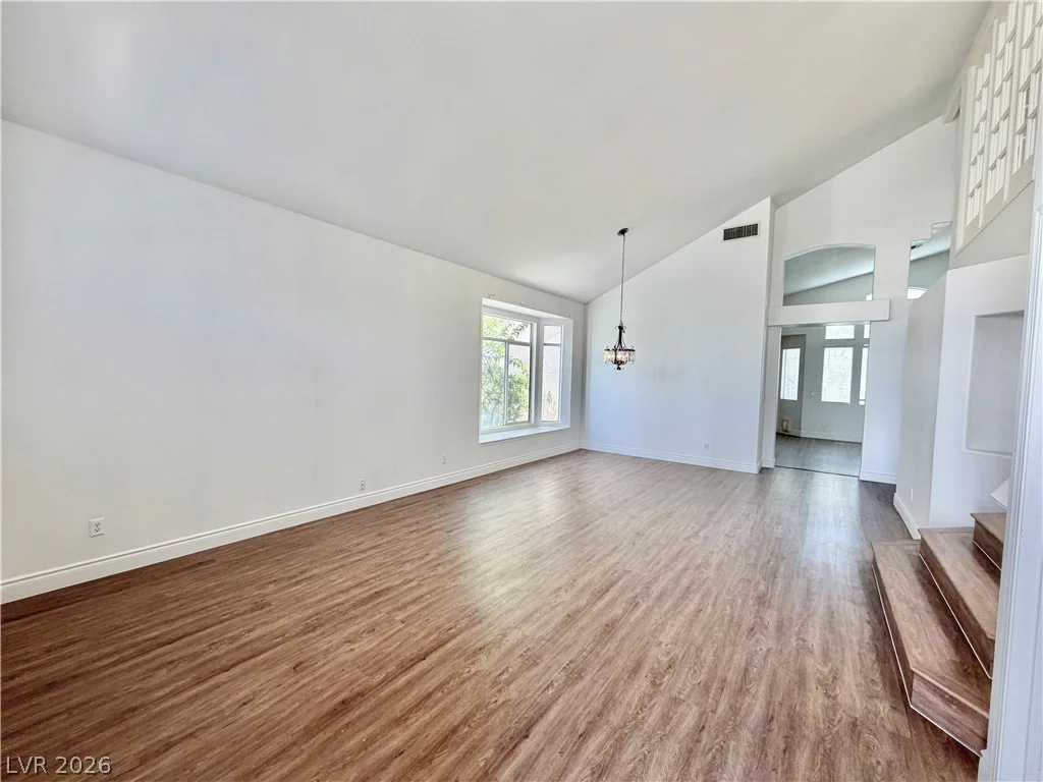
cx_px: 522
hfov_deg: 102.1
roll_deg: -1.8
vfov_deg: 85.7
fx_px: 422
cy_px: 391
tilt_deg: -3.6
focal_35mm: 14
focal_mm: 2.22
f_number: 2.2
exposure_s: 1/120
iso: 100
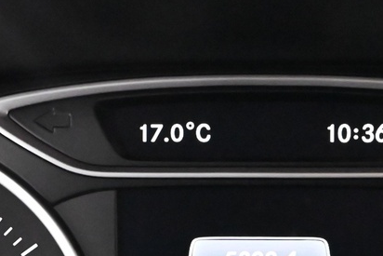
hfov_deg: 17.9
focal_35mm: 114
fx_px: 1213
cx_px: 202
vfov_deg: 11.7
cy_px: 320
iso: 10000
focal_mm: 29
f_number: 4.5
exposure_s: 1/60
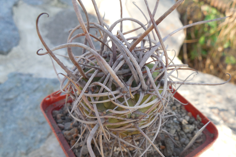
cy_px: 89
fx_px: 216
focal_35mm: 33
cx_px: 120
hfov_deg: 57.2
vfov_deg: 39.9
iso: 125
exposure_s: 1/125
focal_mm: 5.6
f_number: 3.6
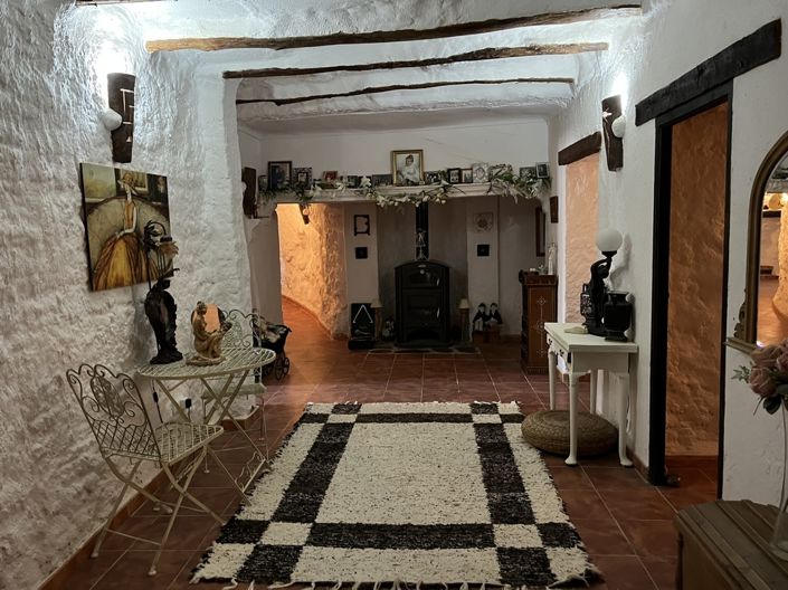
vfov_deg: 53.0
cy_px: 295
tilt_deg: -5.4
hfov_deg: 67.3
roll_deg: +1.4
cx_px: 394
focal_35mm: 26
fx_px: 592
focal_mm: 5.1
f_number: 1.6
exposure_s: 1/25
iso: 500
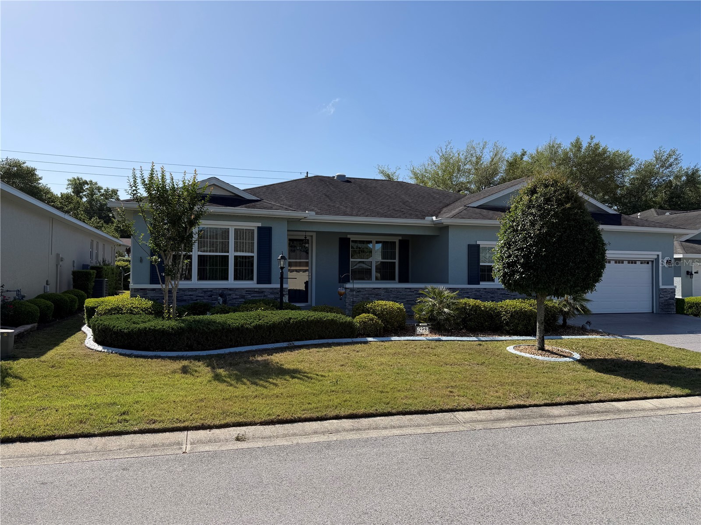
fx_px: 486
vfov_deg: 56.8
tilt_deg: +1.1
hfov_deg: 71.6
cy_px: 262
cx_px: 350
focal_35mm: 24
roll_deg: -0.6
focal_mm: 6.76
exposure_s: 1/6173
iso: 80
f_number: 1.78
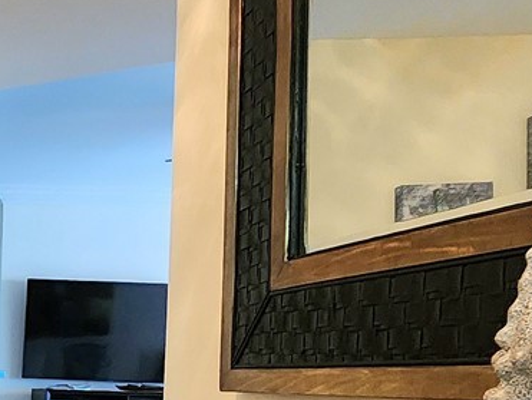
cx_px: -231
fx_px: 861
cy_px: 394
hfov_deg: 26.5
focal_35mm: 56
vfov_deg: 25.0
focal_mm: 2.2
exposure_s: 1/40
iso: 400
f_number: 2.2
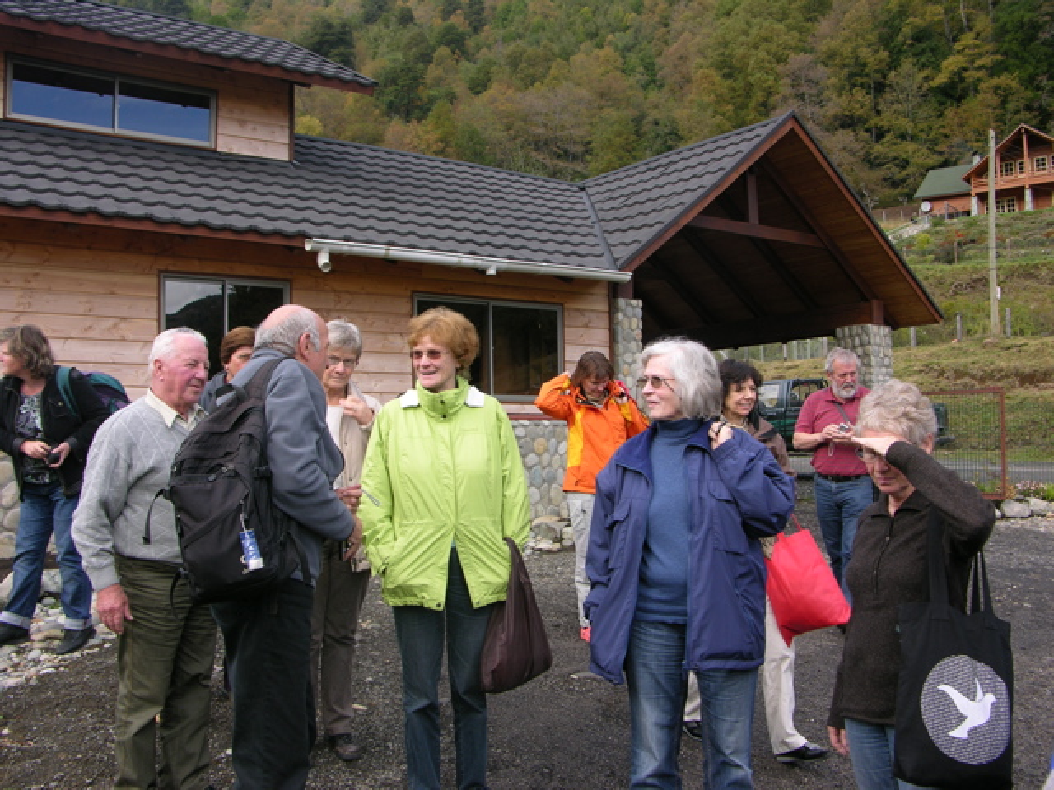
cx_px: 527
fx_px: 1066
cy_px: 395
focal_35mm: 35
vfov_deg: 40.7
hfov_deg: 52.6
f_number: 4
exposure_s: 1/99.5
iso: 50
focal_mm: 8.9
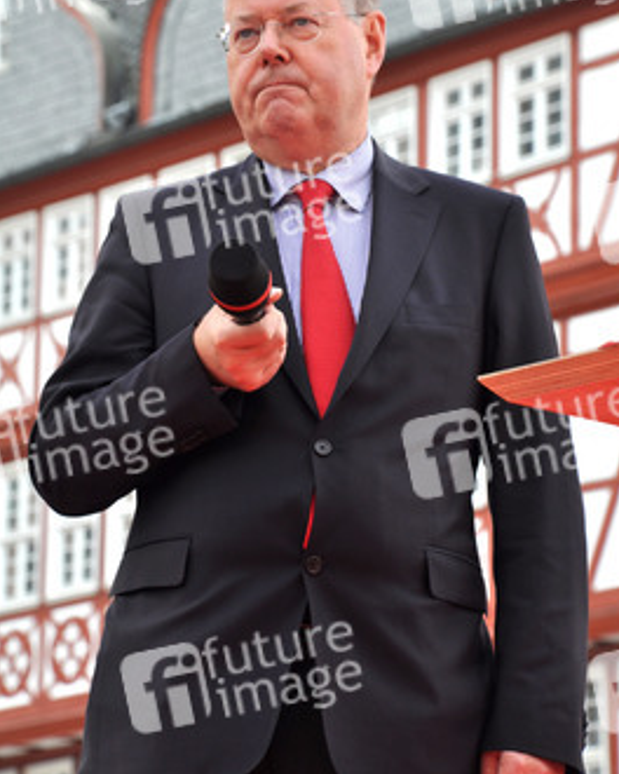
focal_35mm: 191
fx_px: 4374
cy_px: 326
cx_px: 310
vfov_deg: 10.1
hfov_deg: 8.1
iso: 400
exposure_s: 1/160
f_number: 8
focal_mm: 112
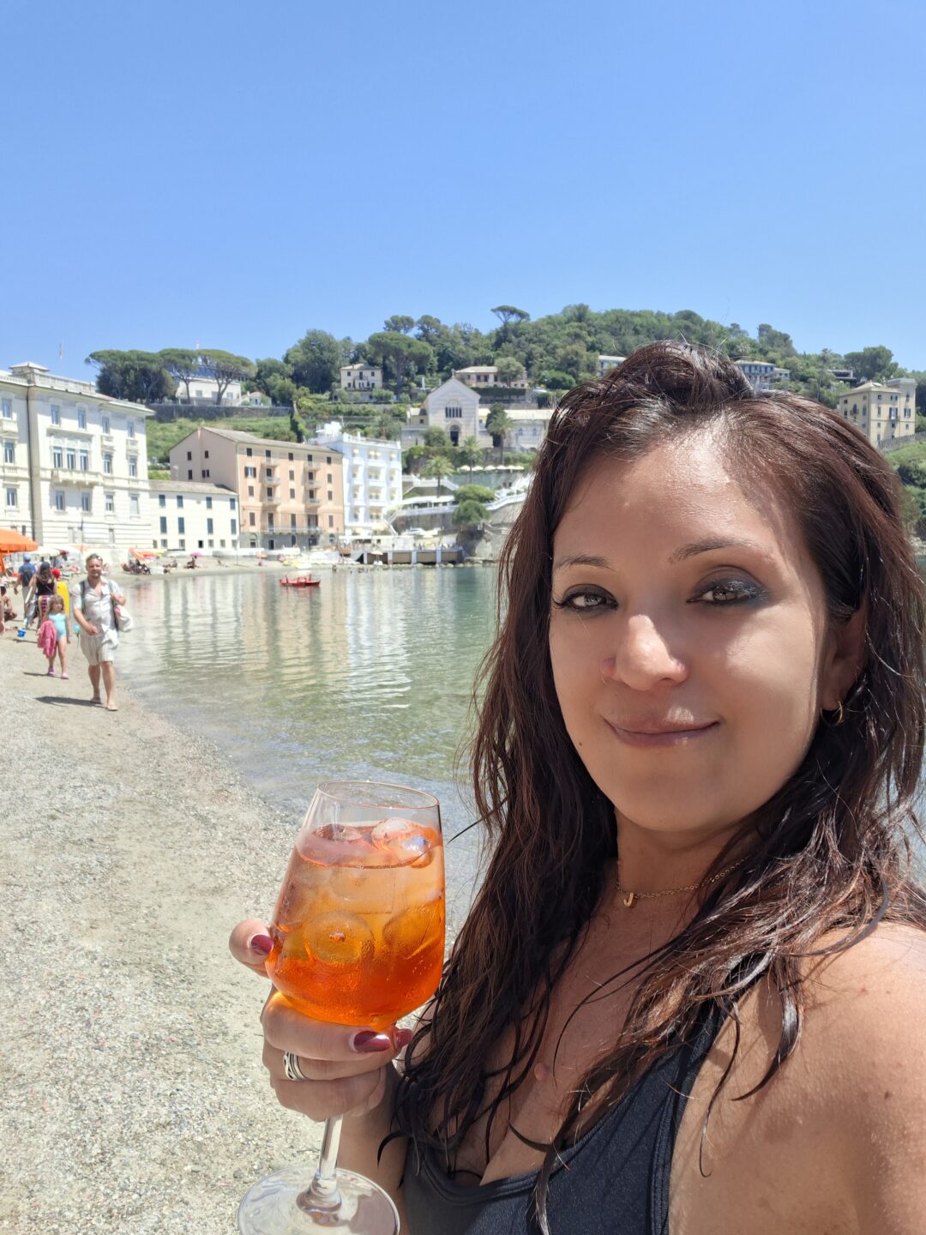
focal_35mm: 25
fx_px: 892
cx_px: 463
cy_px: 618
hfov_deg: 54.9
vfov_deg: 69.4
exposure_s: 1/516
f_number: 2.2
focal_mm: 3.18
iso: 40
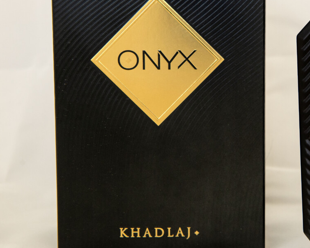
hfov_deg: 20.4
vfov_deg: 16.5
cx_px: 240
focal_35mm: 93
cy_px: 66
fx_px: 853
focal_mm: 44
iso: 400
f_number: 8
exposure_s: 1/80
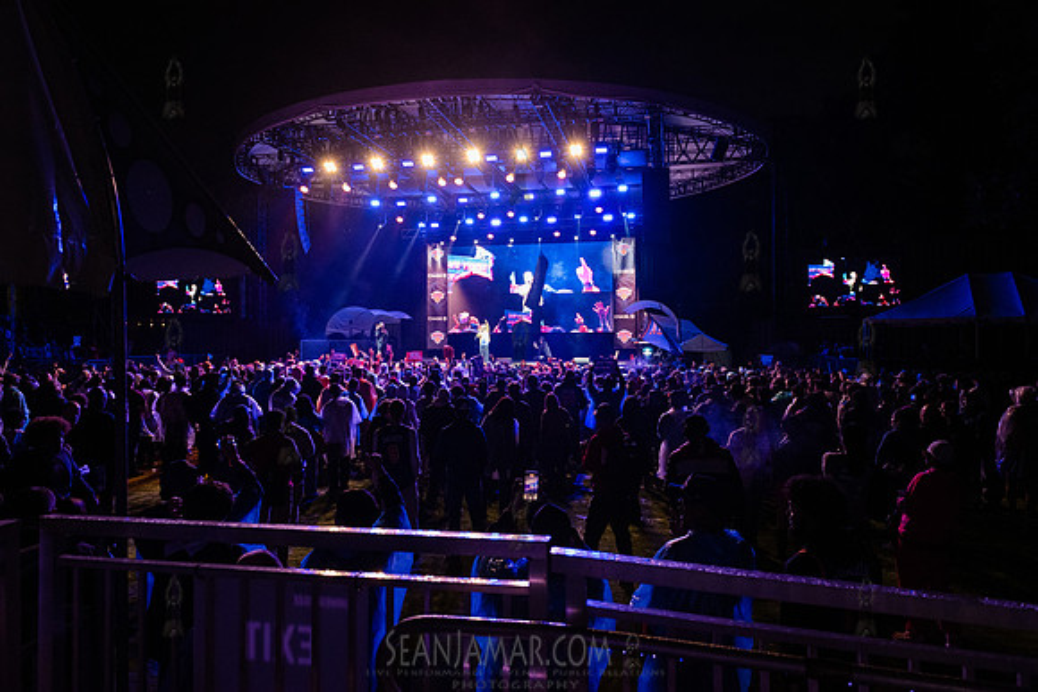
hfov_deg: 72.7
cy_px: 346
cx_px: 519
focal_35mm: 24
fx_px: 705
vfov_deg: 52.3
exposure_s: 1/400
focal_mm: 24
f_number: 3.2
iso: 6400
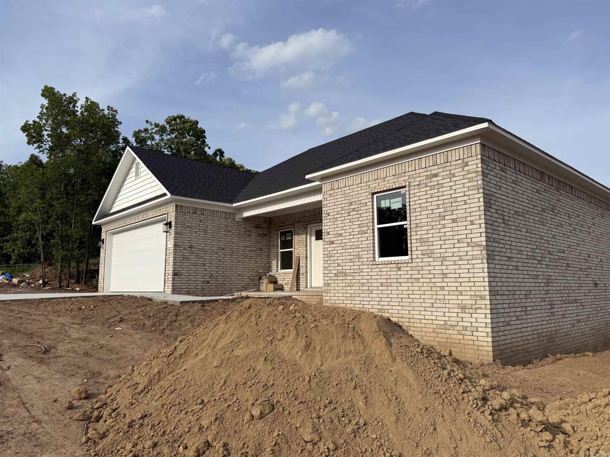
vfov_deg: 56.8
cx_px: 305
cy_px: 228
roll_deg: +0.3
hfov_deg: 71.6
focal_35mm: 24
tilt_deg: +9.1
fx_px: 423
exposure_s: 1/4405
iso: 80
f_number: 1.78
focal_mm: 6.76
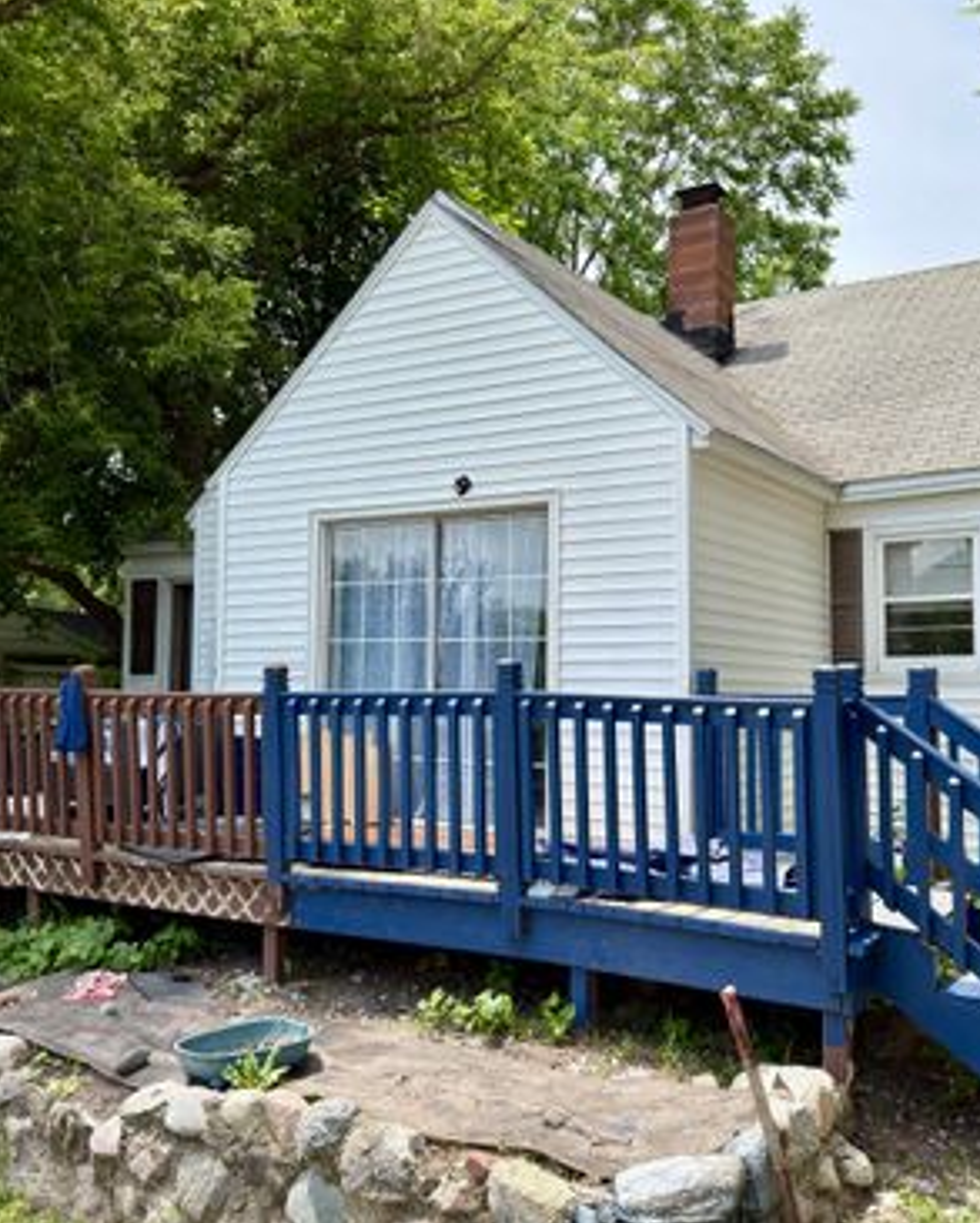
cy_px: 603
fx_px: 1160
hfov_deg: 45.7
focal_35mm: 32
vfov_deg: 55.6
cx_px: 555
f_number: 1.78
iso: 80
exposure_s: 1/3226
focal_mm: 6.76
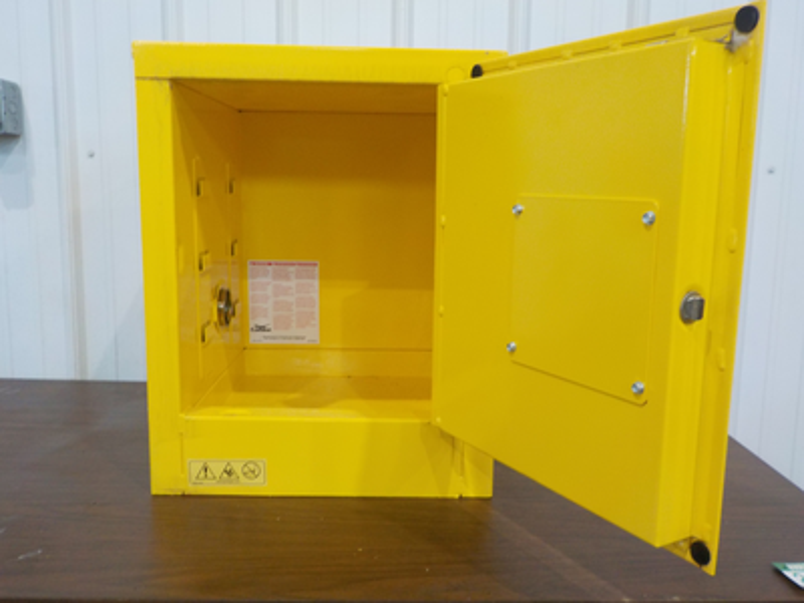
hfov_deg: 60.0
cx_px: 402
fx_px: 697
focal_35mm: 30
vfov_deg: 46.8
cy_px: 302
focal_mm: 4.1
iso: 200
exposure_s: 1/30
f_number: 3.3
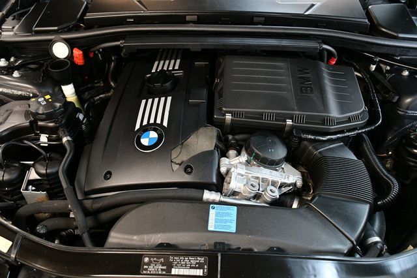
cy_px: 139
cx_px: 208
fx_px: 382
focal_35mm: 33
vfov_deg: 39.9
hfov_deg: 57.2
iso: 3600
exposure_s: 1/60
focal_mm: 22
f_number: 3.5
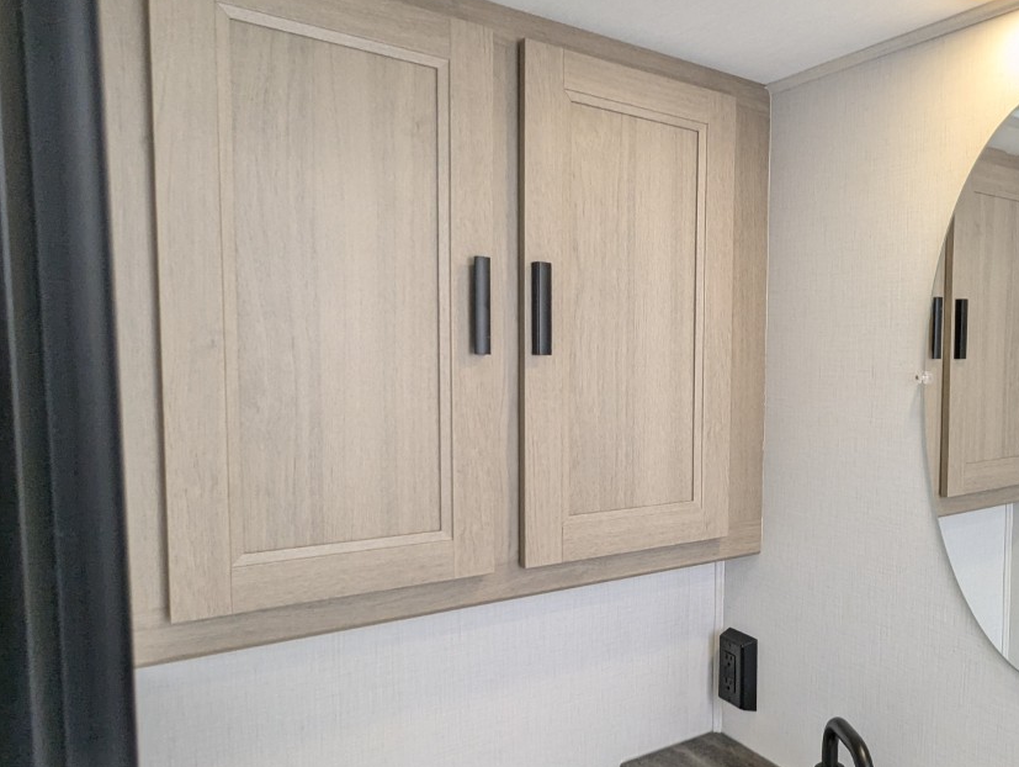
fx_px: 796
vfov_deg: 51.4
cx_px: 830
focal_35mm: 27
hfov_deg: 59.6
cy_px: 414
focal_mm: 2.35
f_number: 2.2
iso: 48
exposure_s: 1/58
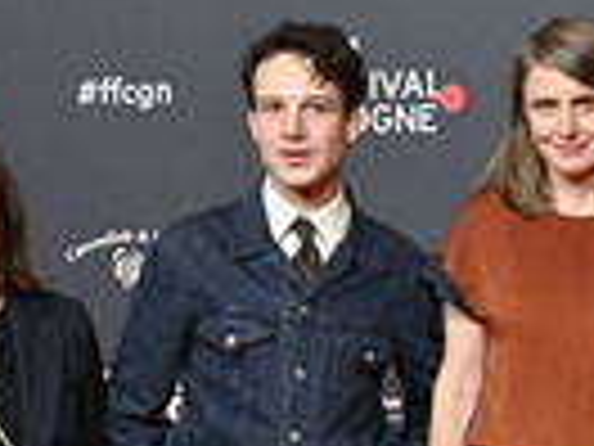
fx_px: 1881
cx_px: 601
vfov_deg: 13.0
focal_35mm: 110
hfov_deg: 17.5
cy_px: 617
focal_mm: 33.5
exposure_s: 1/200
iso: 1000
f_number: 5
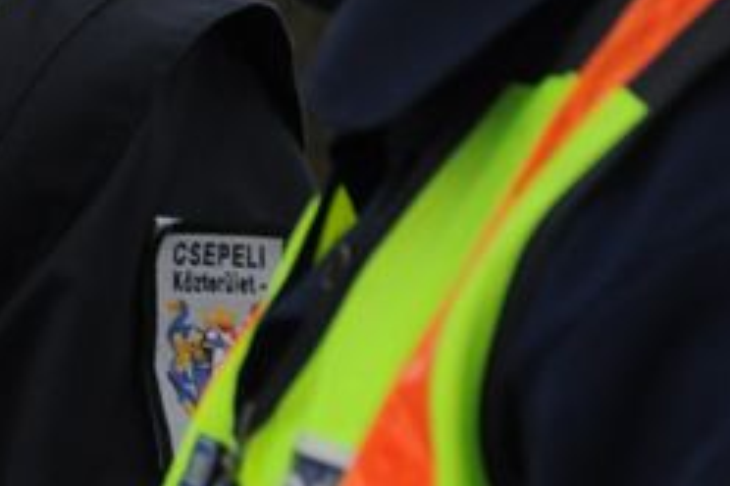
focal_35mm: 408
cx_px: -147
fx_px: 8264
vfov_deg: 3.3
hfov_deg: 5.0
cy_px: -374
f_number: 7.1
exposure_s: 1/800
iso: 800
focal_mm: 75
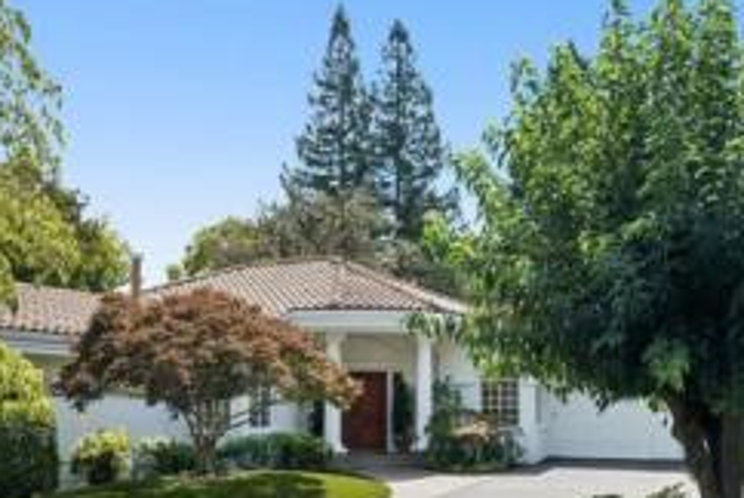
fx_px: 826
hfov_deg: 48.5
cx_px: 377
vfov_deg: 32.8
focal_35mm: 40
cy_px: 381
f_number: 22
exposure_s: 1/80
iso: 400
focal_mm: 21.5
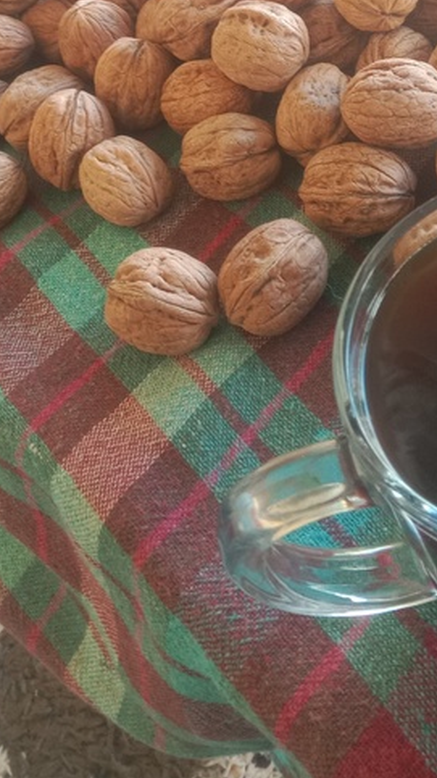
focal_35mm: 52
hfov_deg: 22.9
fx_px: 1072
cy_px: 50
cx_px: 310
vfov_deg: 36.8
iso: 383
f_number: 2.2
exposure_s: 1/33.3
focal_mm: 3.4
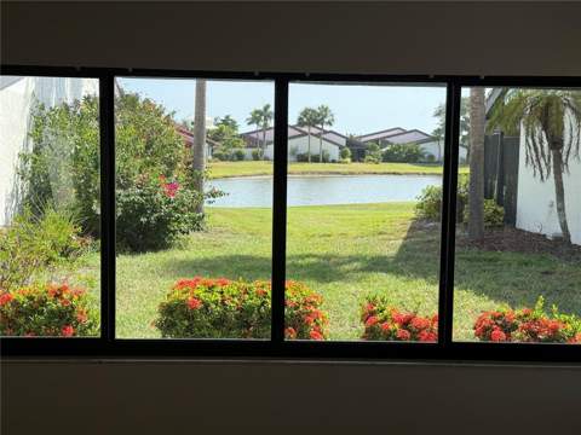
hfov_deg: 39.7
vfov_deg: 30.3
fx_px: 806
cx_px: 290
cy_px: 218
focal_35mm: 48
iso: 64
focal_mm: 6.76
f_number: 1.78
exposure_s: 1/1931
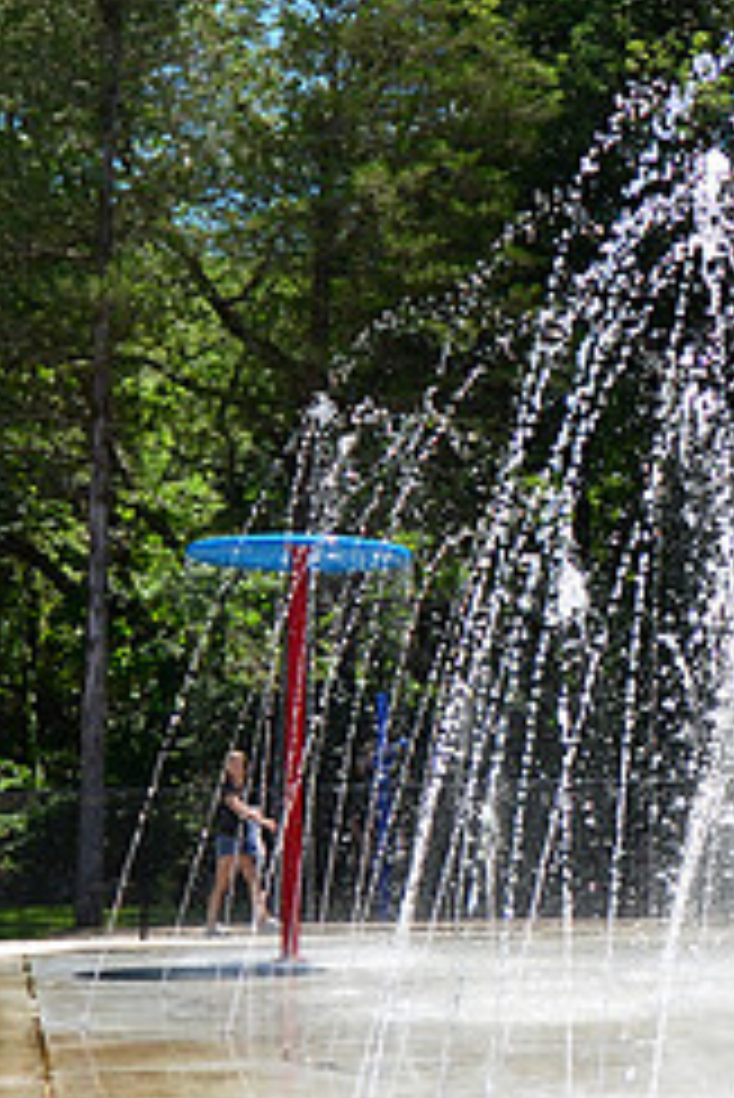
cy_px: 387
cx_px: 923
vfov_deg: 31.2
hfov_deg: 19.8
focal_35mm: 64
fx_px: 1954
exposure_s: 1/640
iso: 100
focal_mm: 18
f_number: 3.5
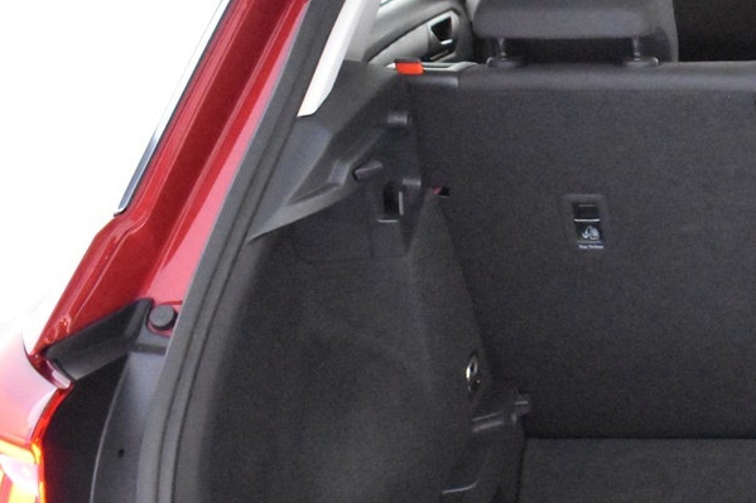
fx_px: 1532
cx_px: 889
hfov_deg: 25.2
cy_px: 343
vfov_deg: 18.6
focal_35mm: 73
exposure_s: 1/60
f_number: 3.5
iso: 10000
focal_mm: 18
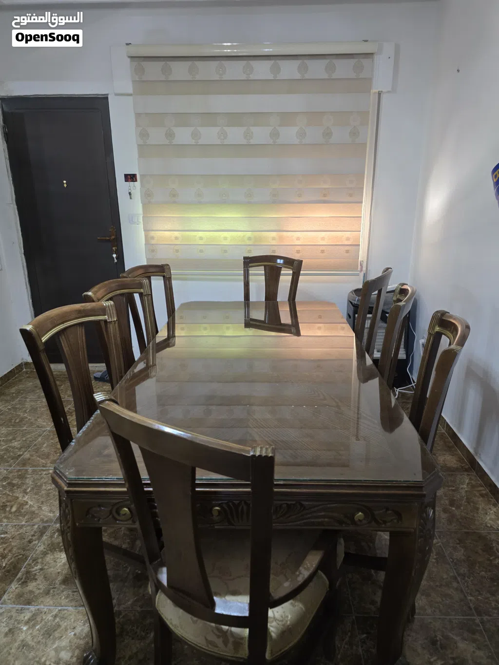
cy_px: 332
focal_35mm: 23
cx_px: 250
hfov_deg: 58.9
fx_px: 442
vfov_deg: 73.9
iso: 640
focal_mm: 6.3
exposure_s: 1/100
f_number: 1.7
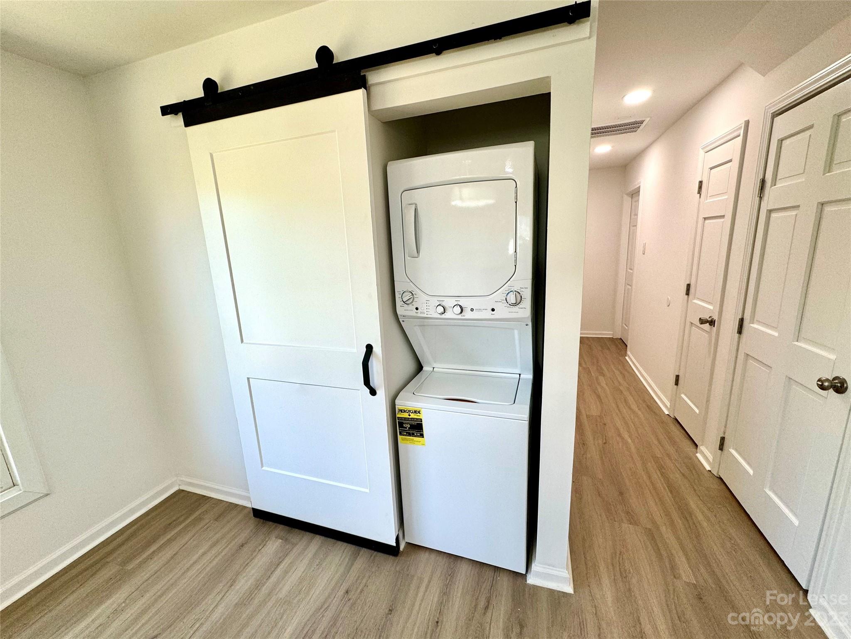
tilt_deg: -12.9
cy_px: 320
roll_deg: +2.5
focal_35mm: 14
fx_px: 344
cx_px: 426
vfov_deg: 85.7
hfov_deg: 102.1
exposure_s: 1/120
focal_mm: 2.22
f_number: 2.2
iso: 100
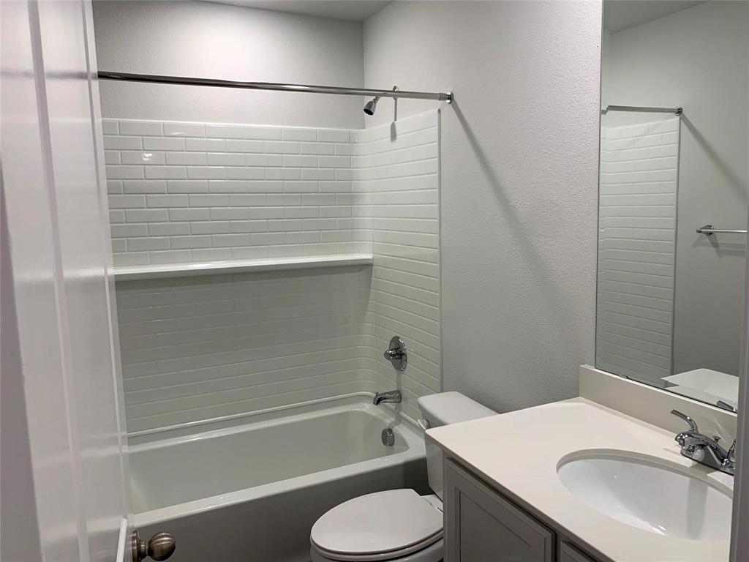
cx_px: 374
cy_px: 281
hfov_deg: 67.3
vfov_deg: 53.1
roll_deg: +0.5
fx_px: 563
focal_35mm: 26
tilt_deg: -6.5
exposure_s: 1/120
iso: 80
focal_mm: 4.25
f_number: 1.8
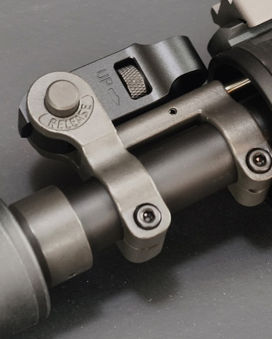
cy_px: 122
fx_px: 1670
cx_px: 178
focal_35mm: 166
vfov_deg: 11.6
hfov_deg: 9.3
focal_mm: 22.48
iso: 1407
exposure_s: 1/12
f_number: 2.67
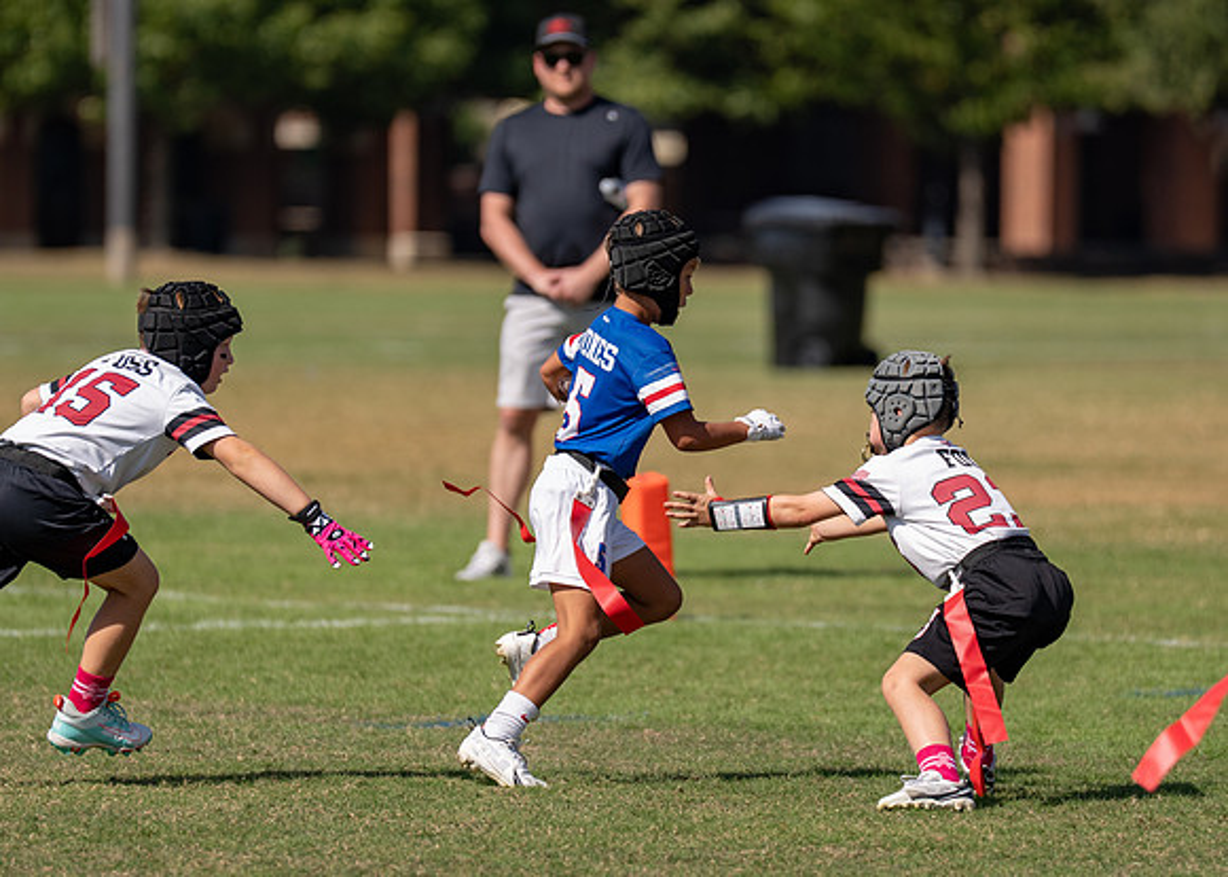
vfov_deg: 3.7
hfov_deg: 5.2
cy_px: 425
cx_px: 658
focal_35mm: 385
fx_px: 13442
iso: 100
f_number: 2.8
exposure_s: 1/2000
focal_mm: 200
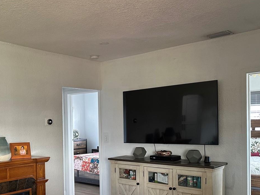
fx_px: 308
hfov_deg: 44.9
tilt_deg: -1.9
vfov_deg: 34.7
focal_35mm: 41
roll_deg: +1.8
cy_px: 135
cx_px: 82
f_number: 1.78
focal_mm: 6.86
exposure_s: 1/60
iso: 320
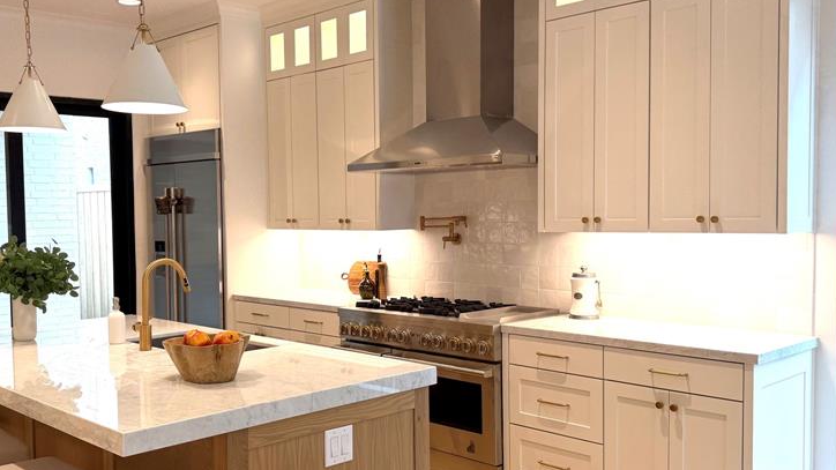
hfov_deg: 53.8
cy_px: 252
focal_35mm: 37
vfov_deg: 32.0
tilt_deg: -2.7
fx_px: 820
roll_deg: +1.0
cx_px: 350
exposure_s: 1/129
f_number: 1.78
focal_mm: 6.76
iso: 64
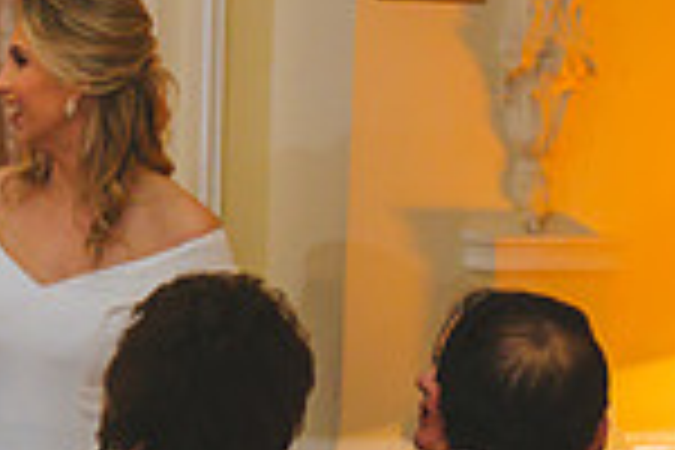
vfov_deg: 6.1
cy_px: 356
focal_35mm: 225
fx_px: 4218
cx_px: -436
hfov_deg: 8.9
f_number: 2.8
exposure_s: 1/100
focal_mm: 58
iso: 2000
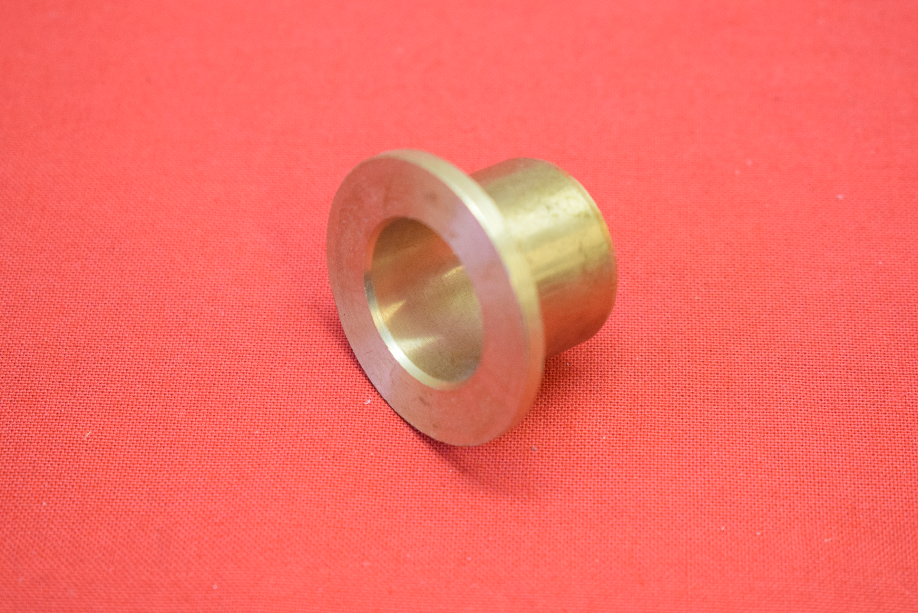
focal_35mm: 82
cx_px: 459
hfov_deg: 24.6
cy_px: 306
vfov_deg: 16.6
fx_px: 2104
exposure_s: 1/60
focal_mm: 55
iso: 2000
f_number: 5.6
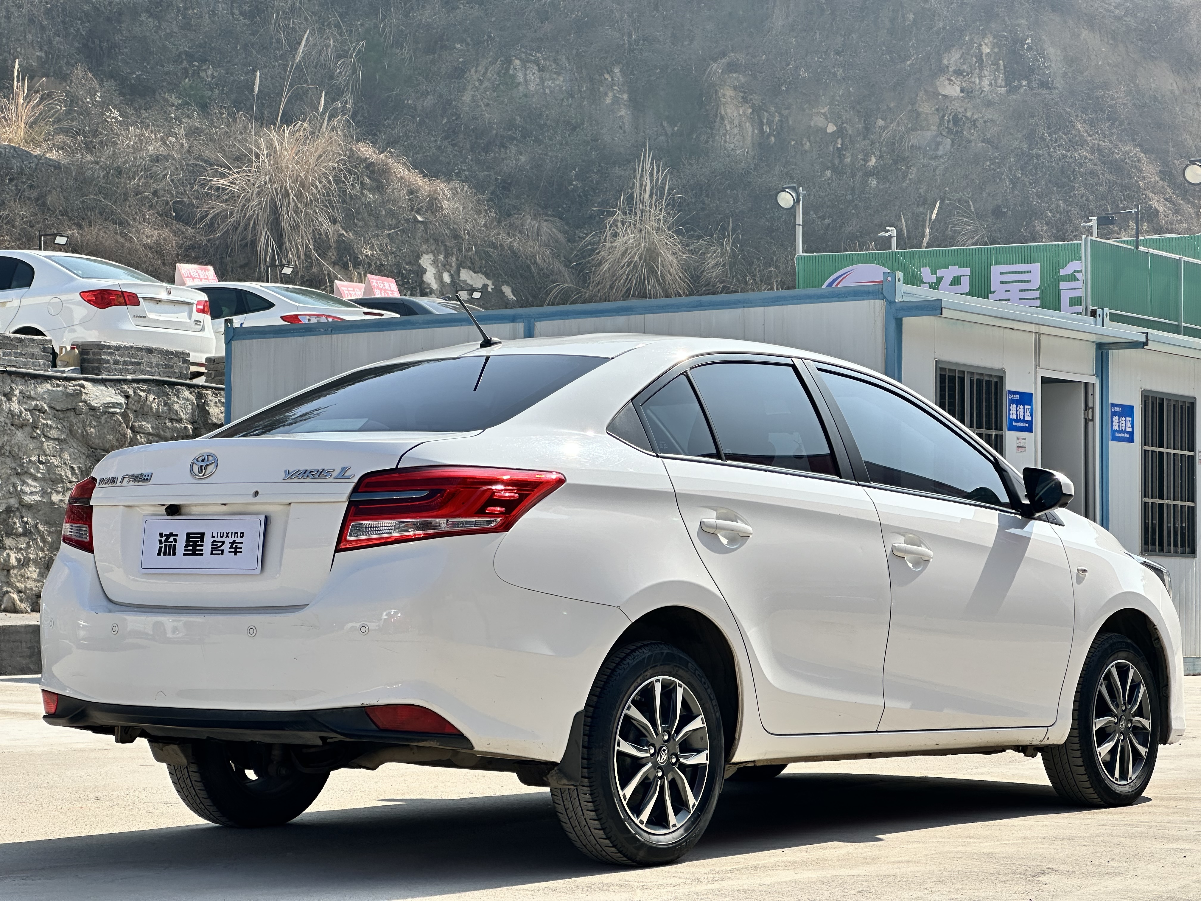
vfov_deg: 19.1
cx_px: 600
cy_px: 450
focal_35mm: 77
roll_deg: -0.2
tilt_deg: +1.8
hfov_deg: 25.3
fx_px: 2672
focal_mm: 9
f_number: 2.8
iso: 32
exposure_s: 1/797
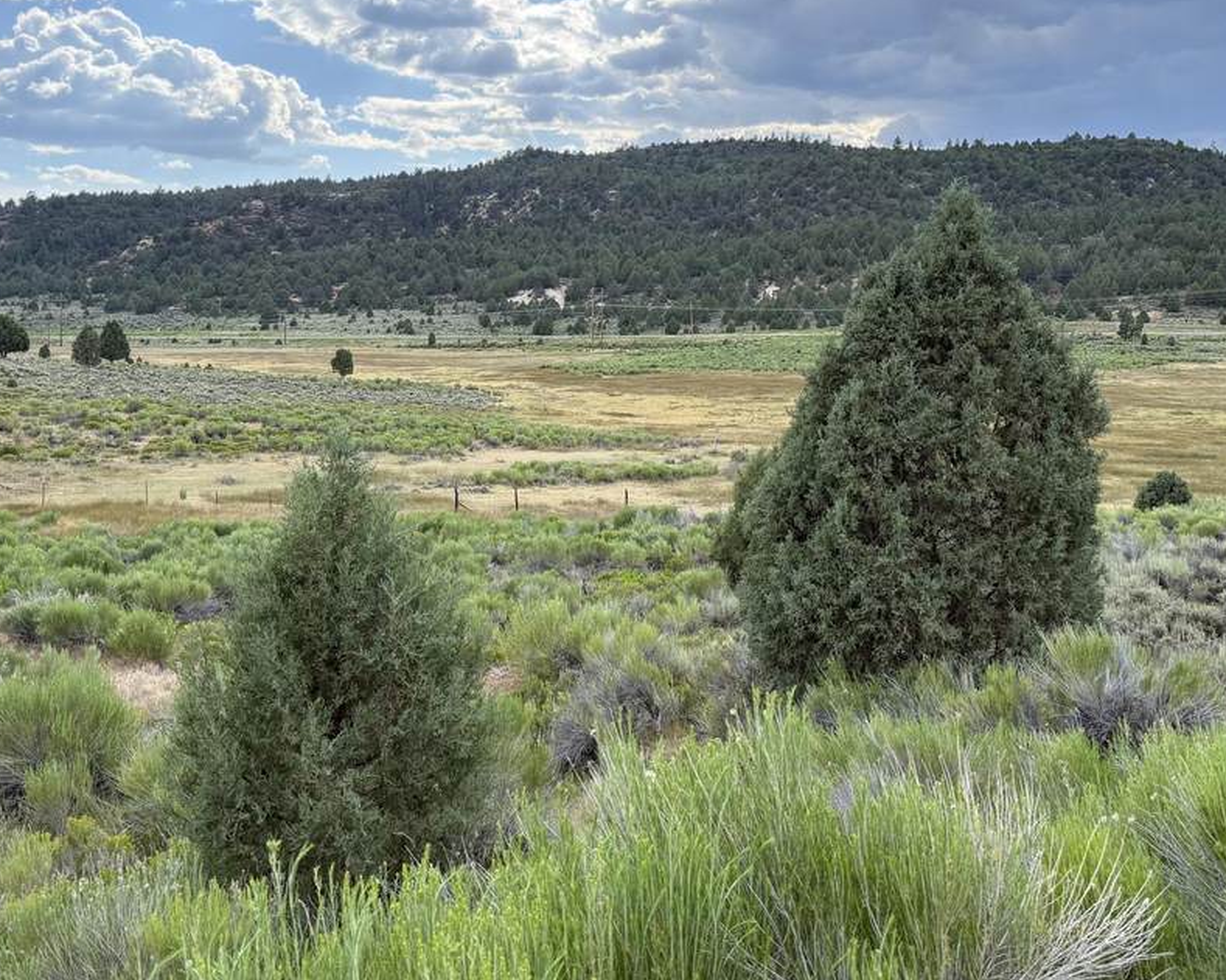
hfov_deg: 47.8
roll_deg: -0.1
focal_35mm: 38
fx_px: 1379
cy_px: 312
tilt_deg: +1.8
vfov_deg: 38.6
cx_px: 696
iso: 100
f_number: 1.78
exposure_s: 1/1585
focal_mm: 6.76
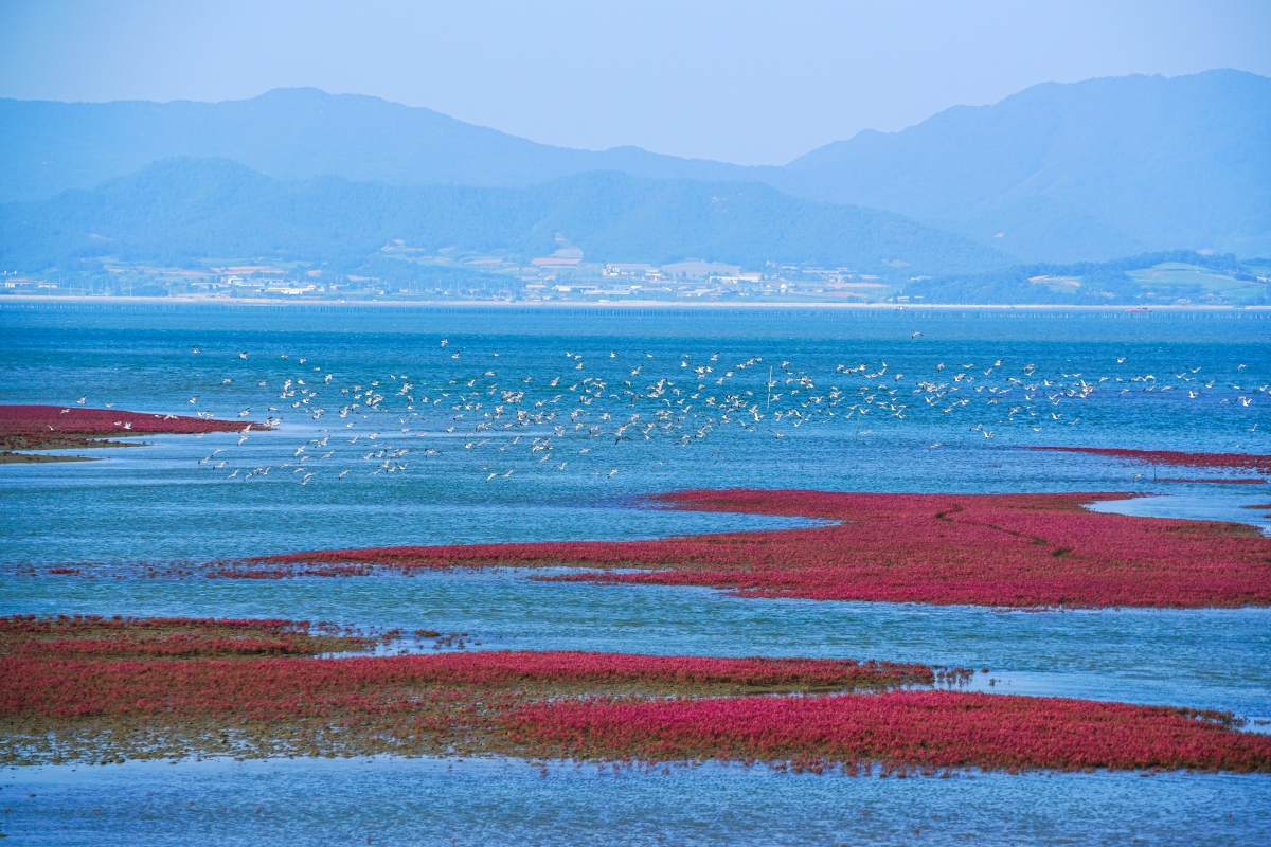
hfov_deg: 10.3
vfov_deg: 6.9
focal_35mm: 200
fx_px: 7061
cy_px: 424
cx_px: 636
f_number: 8
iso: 200
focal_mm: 200
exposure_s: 1/1000
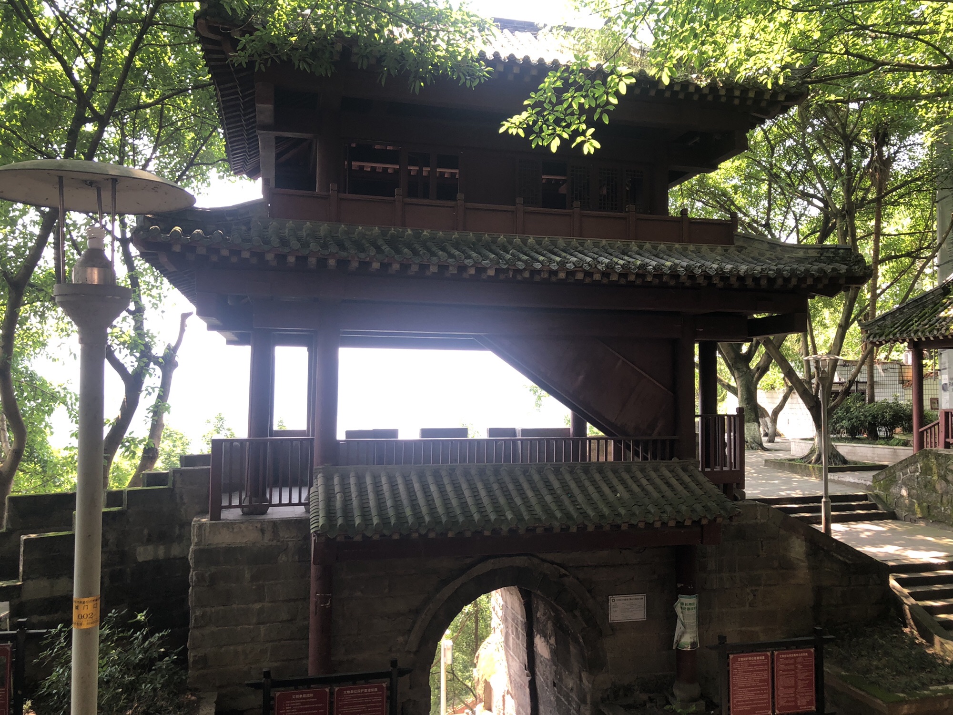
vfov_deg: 49.7
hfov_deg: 63.4
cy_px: 358
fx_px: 771
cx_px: 476
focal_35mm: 28
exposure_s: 1/120
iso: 32
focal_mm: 3.99
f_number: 1.8
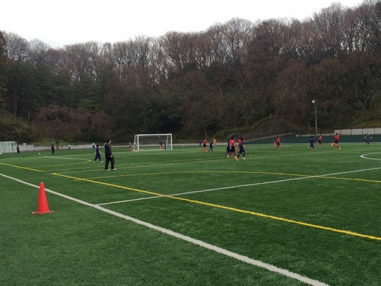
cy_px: 146
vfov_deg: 37.7
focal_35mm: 38
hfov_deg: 48.7
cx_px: 229
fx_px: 418
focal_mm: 4.12
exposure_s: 1/120
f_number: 2.2
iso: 40
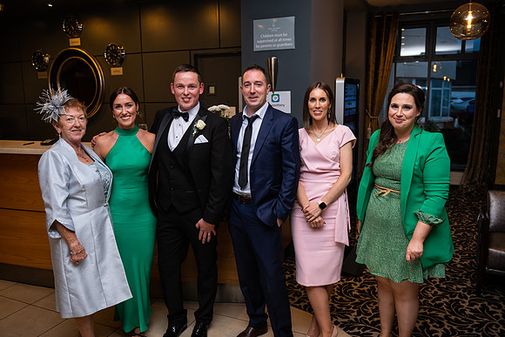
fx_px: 407
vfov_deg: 45.0
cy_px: 168
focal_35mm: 29
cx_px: 252
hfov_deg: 63.6
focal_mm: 29
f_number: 3.5
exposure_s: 1/160
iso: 640
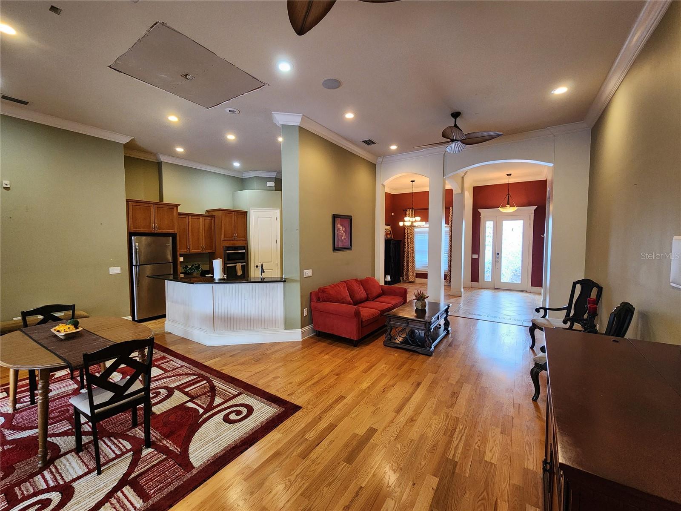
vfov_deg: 89.9
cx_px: 340
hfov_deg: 106.2
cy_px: 256
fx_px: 256
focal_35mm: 13
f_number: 2.2
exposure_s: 1/40
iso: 320
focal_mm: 2.2
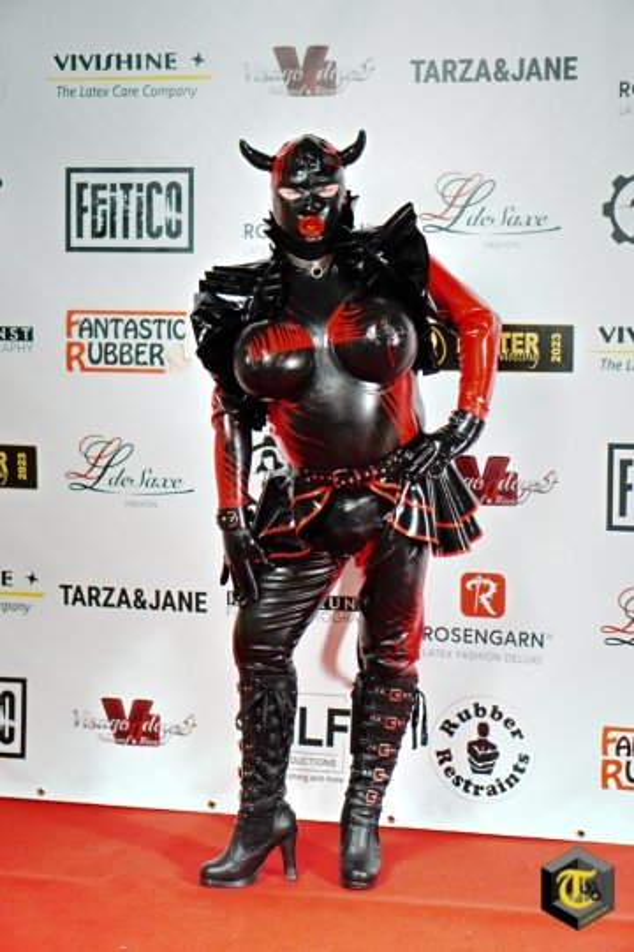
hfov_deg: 18.2
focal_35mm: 75
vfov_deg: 27.0
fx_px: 1981
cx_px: 317
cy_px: 476
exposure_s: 1/500
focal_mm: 50
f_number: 2
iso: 800
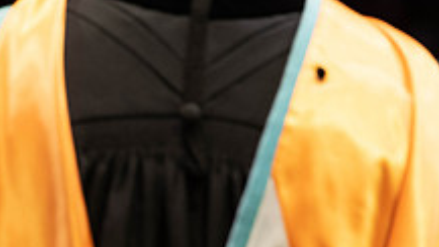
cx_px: 10
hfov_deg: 3.9
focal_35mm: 560
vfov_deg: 2.2
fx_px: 6518
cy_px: 48
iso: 1600
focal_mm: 200
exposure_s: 1/320
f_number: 4.5
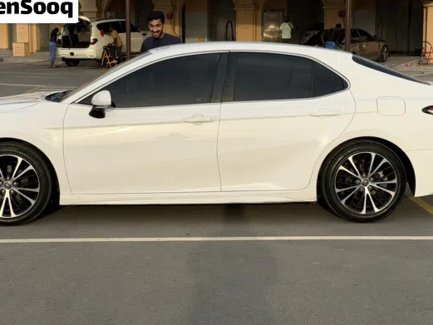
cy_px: 143
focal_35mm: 59
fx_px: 738
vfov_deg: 24.8
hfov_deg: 32.7
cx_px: 204
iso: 64
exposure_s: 1/3378
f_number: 1.78
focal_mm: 6.76
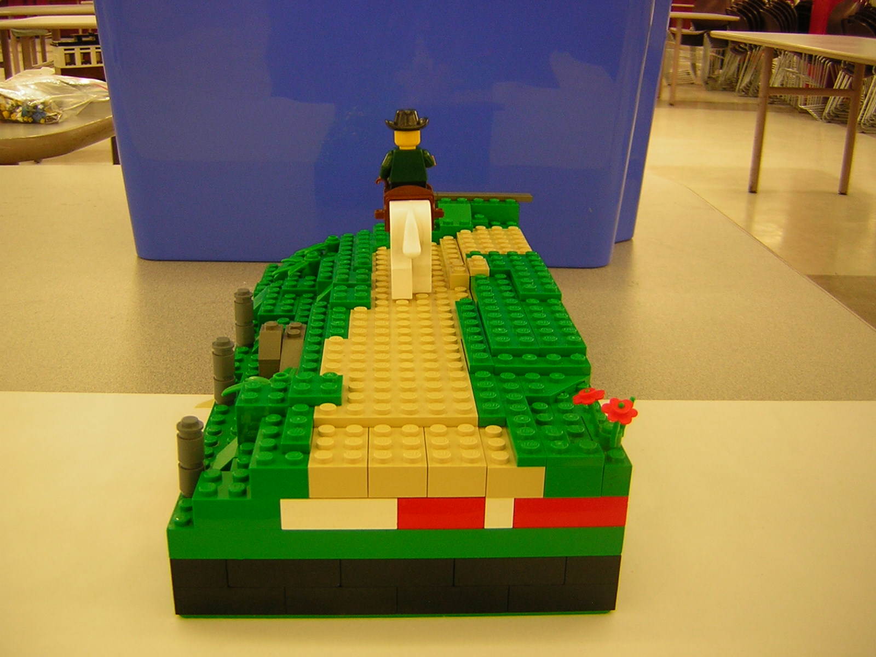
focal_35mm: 36
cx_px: 438
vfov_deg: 39.7
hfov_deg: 51.4
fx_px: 911
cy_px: 328
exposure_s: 1/4.8
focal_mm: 4.7
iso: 50
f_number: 2.6
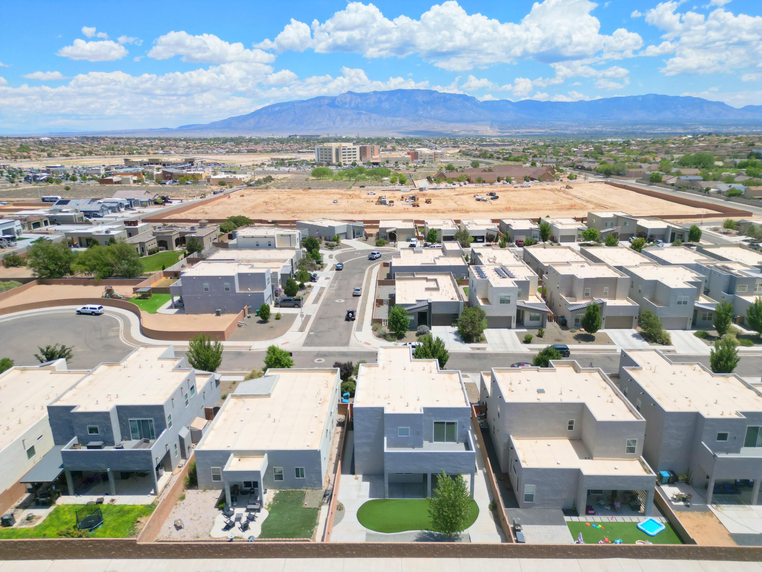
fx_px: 528
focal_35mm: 24
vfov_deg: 56.8
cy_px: 286
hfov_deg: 71.6
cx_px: 381
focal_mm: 6.72
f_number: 1.7
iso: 140
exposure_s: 1/5000
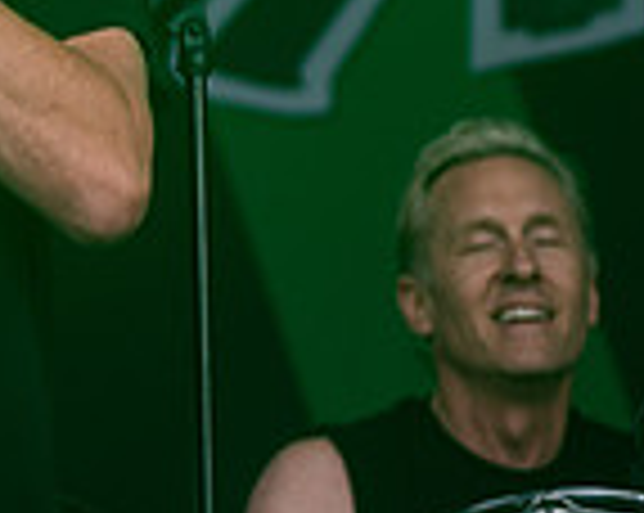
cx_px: -449
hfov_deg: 4.2
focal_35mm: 458
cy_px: -210
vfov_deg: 3.4
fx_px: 8718
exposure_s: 1/200
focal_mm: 100
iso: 200
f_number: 4
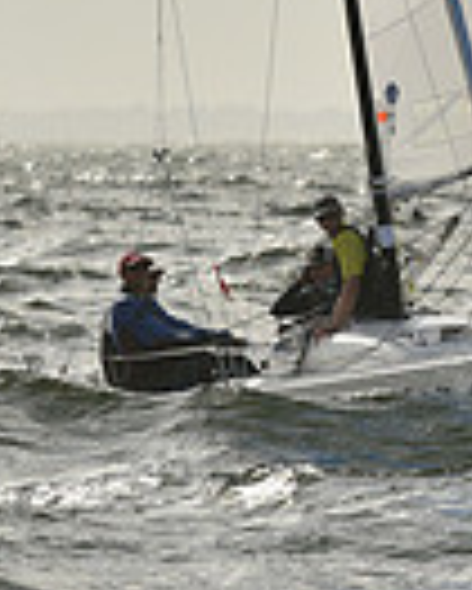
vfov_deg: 1.9
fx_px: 17389
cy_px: -563
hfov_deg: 1.6
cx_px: 232
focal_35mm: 997
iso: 320
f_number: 7.1
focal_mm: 240
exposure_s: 1/2000
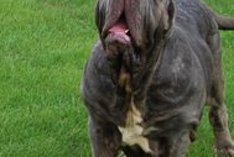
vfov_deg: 7.0
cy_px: -25
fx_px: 1284
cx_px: -77
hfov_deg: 10.2
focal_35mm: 197
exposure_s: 1/160
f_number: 6.3
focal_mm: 31
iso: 100
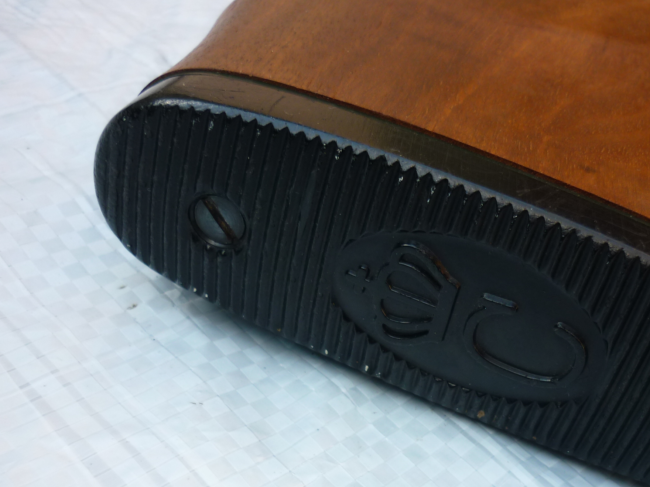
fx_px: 901
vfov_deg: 30.1
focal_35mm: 48
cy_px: 307
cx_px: 458
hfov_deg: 39.0
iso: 80
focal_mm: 5.5
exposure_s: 1/80
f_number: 2.8
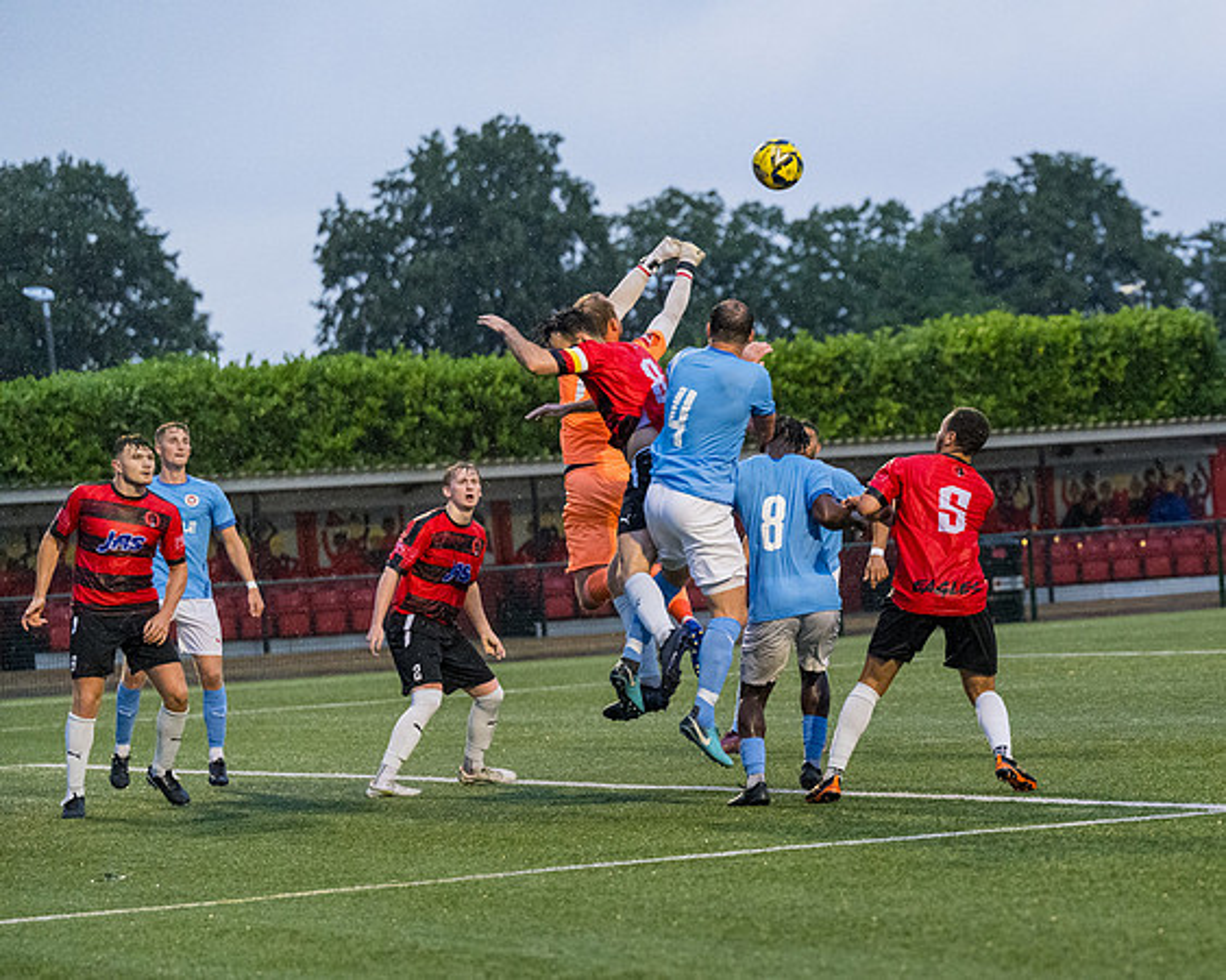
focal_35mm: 158
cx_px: 989
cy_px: 659
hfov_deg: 12.2
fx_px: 5714
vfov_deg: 9.8
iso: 4000
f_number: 2.8
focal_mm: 104
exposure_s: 1/1000
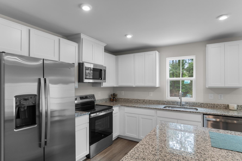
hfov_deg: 86.9
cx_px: 121
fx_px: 128
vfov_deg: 64.6
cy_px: 80
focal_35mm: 19
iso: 100
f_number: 5
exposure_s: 1/25
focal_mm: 13
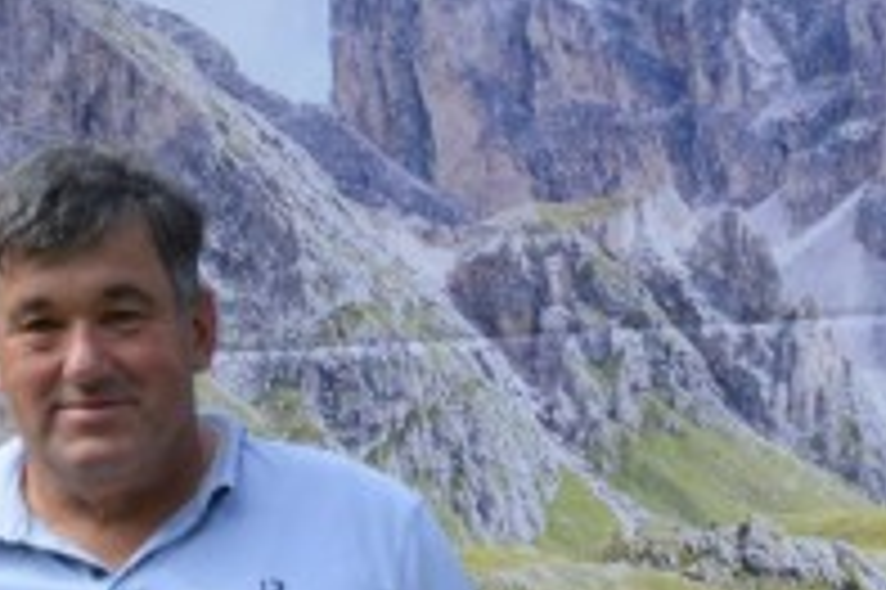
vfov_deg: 5.9
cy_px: 1112
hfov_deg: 8.8
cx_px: 1327
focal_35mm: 228
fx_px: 5607
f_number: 8
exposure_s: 1/250
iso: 200
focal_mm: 26
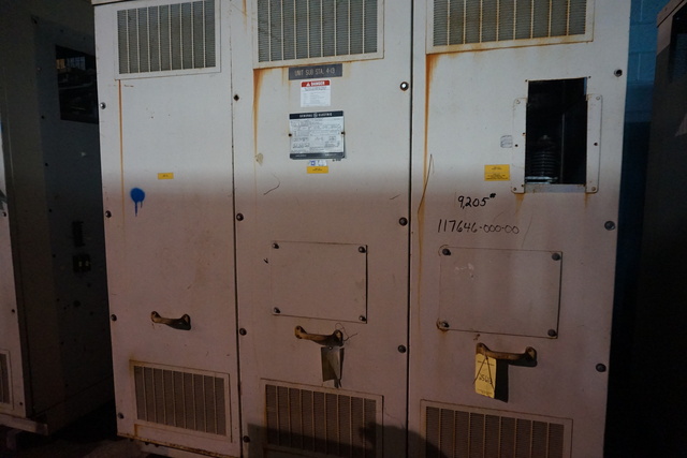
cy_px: 229
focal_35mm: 24
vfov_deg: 53.2
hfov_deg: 73.7
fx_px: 458
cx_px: 344
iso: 3200
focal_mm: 16
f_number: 3.5
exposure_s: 1/80
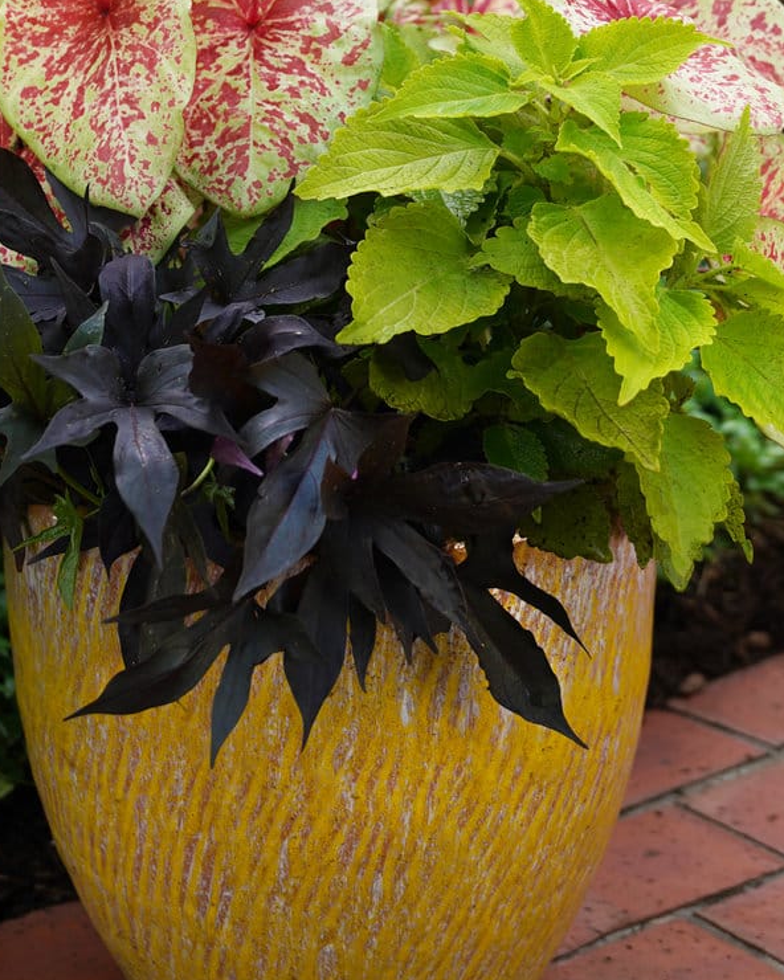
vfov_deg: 24.5
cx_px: 426
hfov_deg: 20.2
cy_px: 144
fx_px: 2204
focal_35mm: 76
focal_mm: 39
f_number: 3.5
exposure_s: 1/320
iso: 160
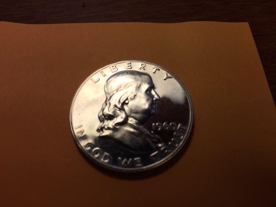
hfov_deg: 61.6
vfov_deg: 48.3
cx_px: 138
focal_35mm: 29
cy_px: 104
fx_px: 231
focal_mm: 4.15
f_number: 2.2
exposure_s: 1/222
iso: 32
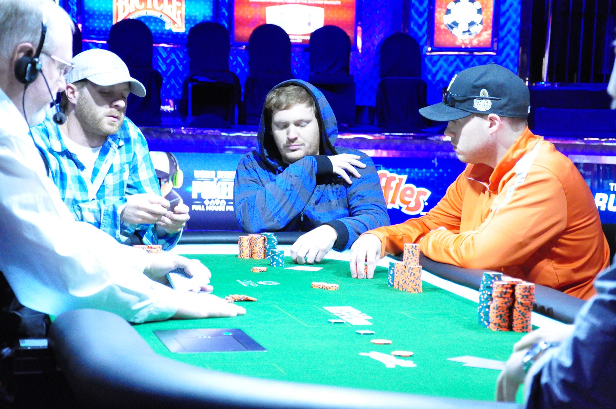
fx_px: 1589
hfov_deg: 21.9
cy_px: 204
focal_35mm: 93
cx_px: 308
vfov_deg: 14.7
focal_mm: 62
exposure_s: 1/60
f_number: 5.3
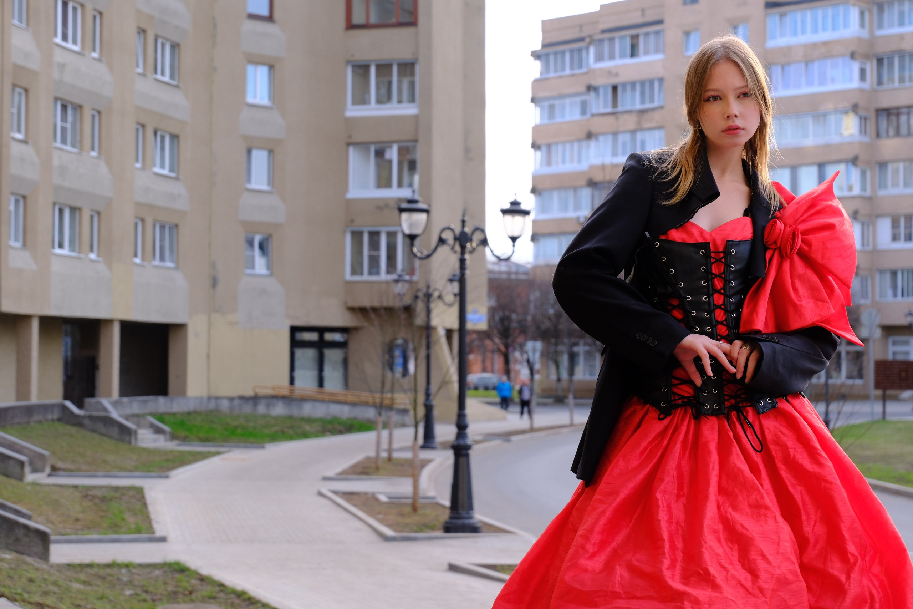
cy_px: 304
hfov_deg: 27.0
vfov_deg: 18.2
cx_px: 456
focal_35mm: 75
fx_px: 1902
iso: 320
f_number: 4.8
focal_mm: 50
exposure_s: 1/150
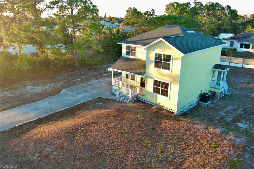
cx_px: 127
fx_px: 205
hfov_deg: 63.7
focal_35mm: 29
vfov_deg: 44.9
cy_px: 84
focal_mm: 10.57
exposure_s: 1/154
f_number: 2.8
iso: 100
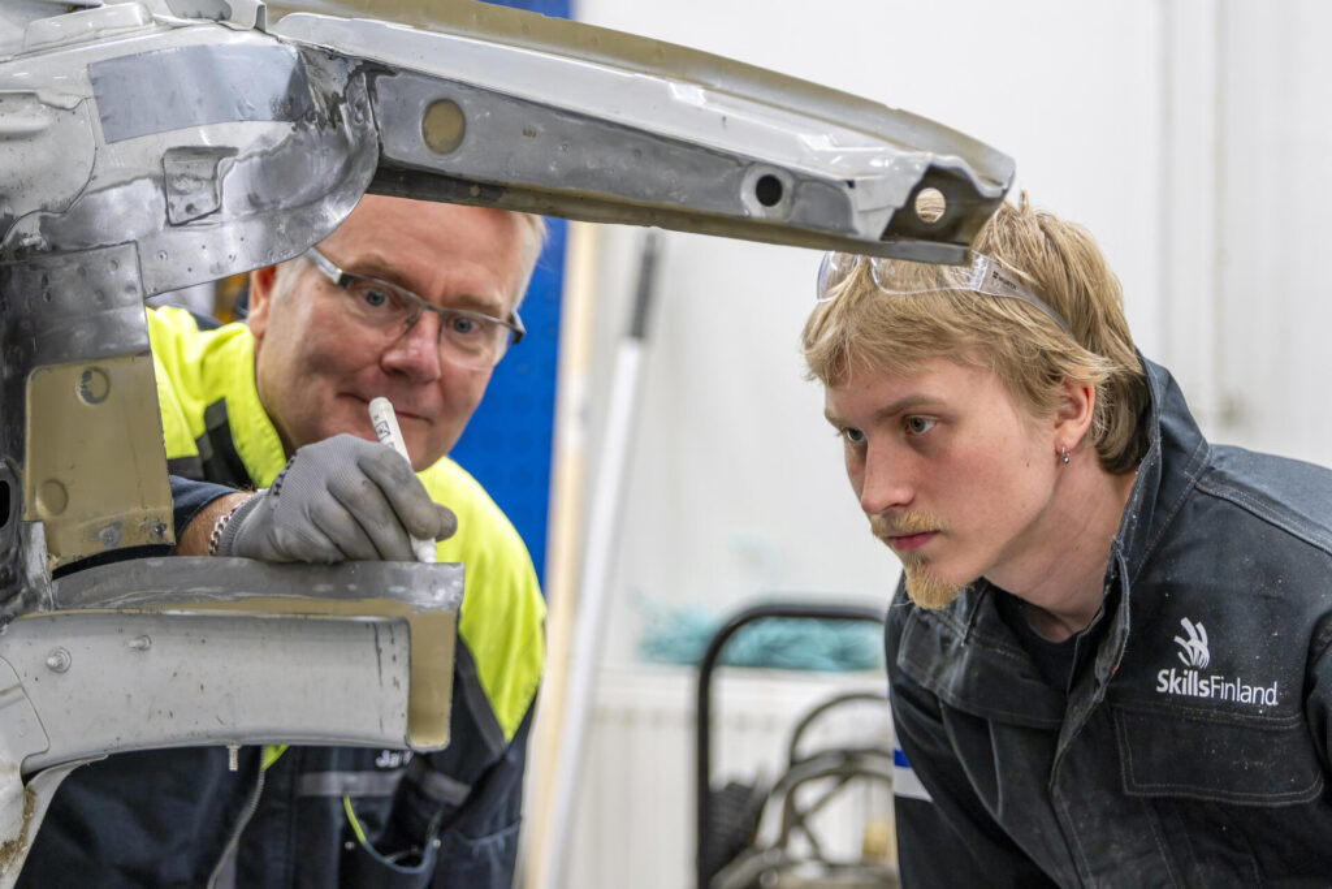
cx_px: 666
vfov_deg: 7.6
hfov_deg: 11.4
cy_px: 444
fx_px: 6660
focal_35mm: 180
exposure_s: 1/100
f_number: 2.8
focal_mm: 120
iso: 400
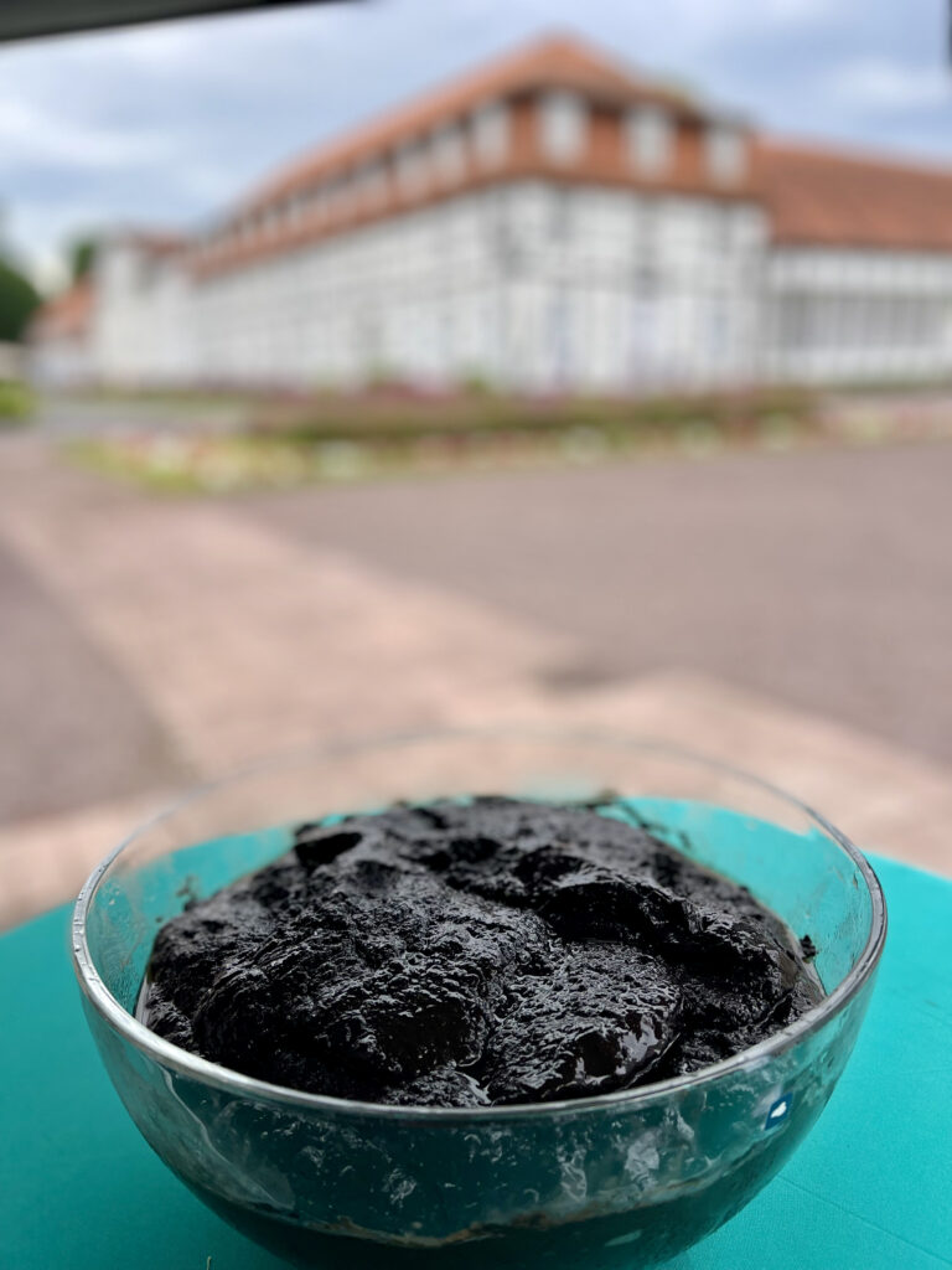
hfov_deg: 53.1
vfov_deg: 67.3
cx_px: 476
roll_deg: +1.0
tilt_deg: -15.7
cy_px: 635
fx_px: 953
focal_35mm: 26
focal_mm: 5.1
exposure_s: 1/262
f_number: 1.6
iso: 40
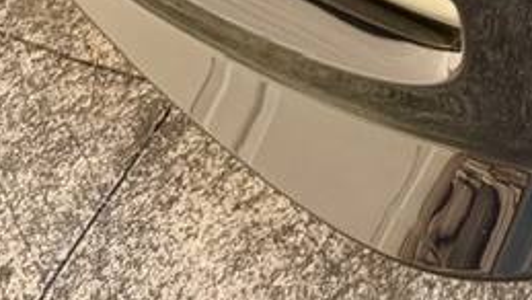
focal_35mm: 129
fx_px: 1821
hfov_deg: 14.8
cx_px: 910
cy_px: -600
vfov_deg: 8.1
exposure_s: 1/363
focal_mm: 6.76
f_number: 1.78
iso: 100
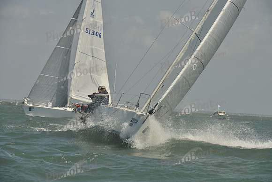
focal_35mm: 200
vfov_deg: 6.9
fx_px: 1511
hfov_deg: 10.3
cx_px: 136
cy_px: 91
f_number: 10
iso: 280
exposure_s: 1/1250
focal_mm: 200
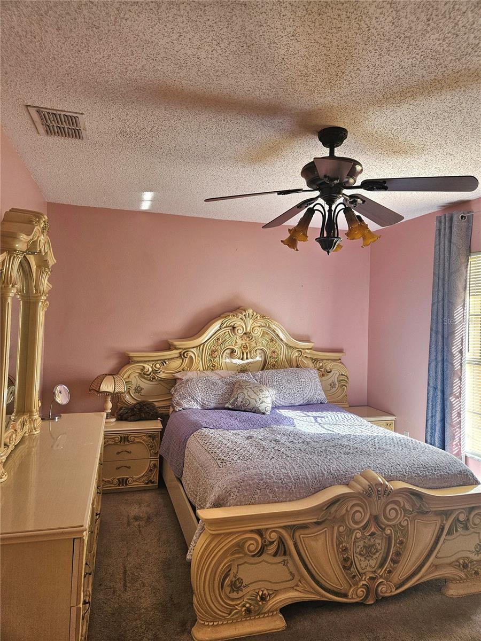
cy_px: 320
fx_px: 426
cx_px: 240
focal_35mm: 23
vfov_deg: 73.9
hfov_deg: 58.9
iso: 100
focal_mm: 5.4
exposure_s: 1/208
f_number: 1.8
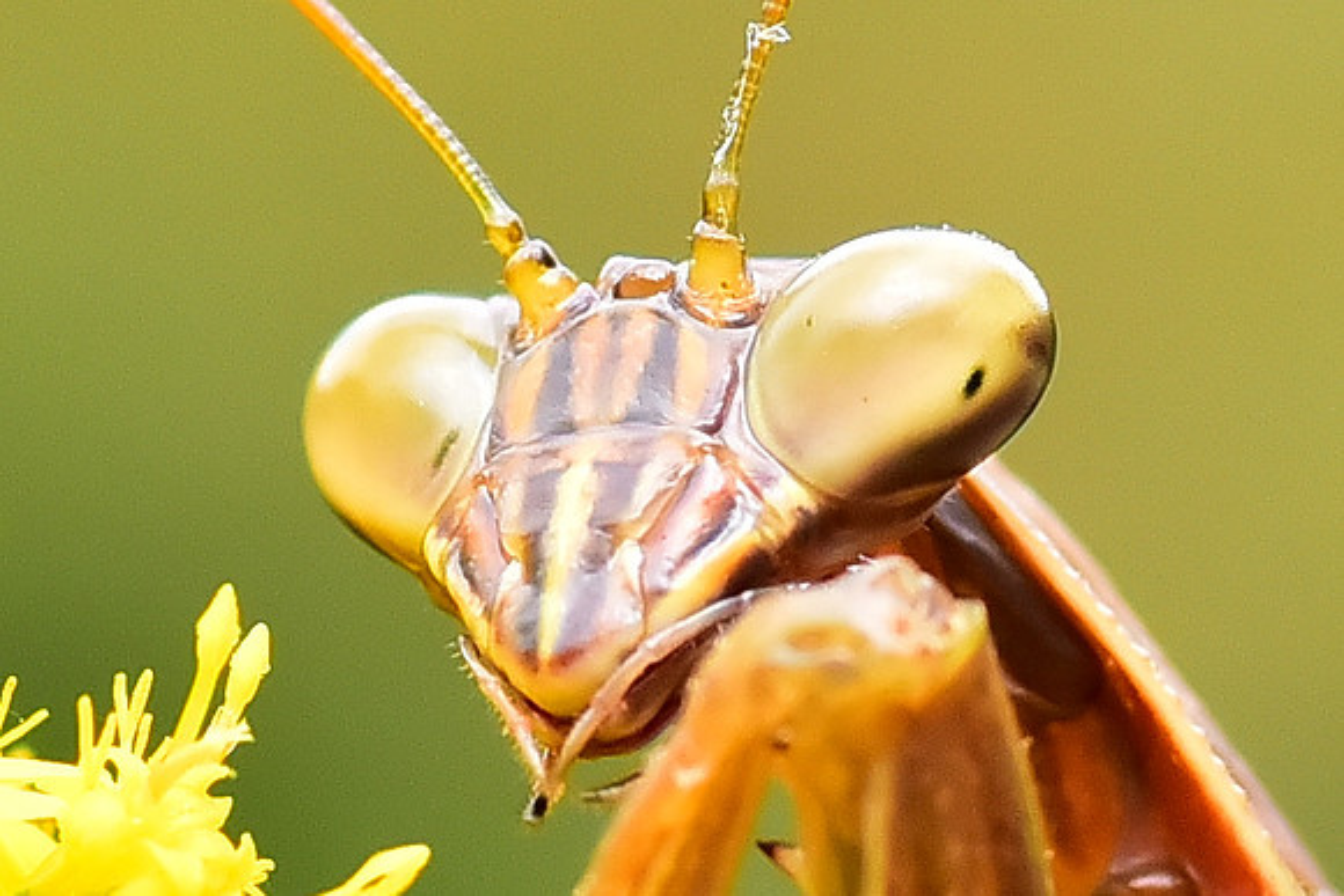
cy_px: 448
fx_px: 3921
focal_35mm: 105
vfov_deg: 13.0
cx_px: 672
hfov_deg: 19.5
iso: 1000
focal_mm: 105
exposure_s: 1/500
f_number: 11
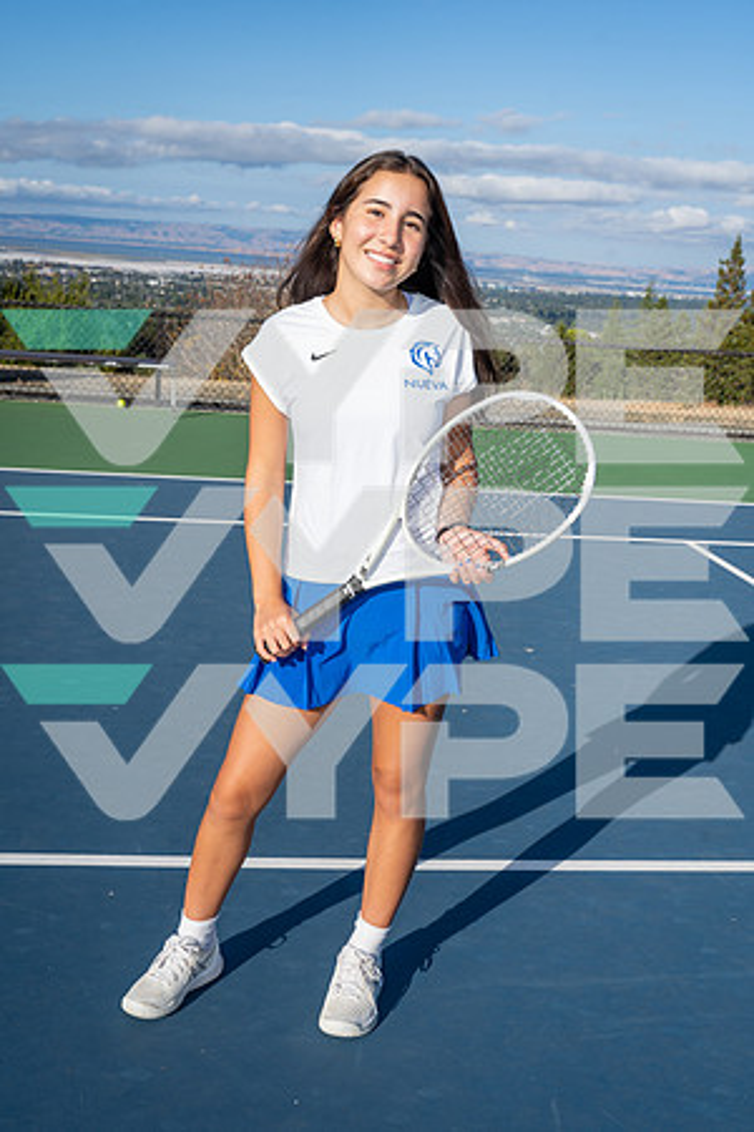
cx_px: 377
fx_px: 1288
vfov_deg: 47.4
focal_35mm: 41
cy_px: 566
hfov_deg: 32.6
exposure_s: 1/250
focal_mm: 41
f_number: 8
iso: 100
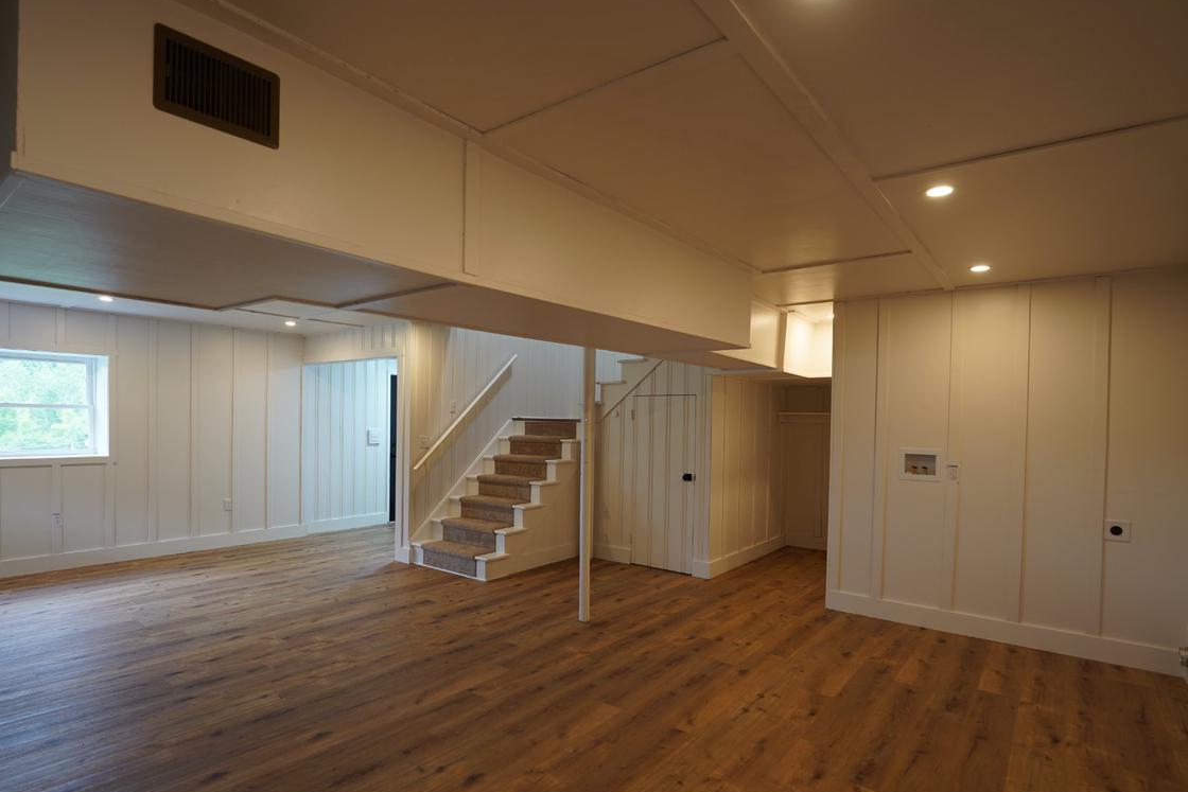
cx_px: 526
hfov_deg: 89.6
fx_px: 594
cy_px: 435
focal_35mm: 18
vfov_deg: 67.2
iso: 100
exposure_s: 1/15
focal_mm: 14
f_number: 2.8
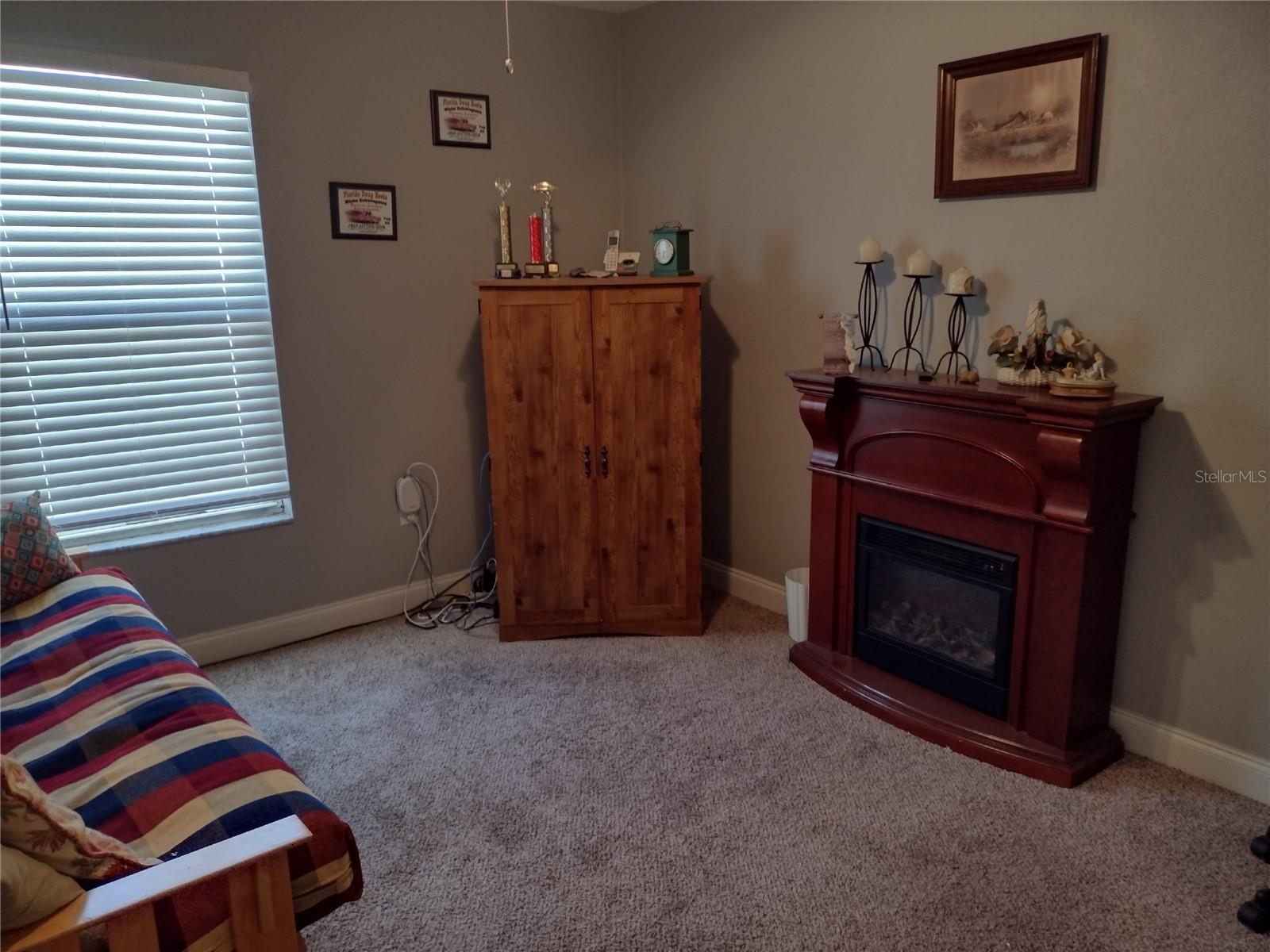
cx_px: 635
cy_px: 476
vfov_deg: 51.4
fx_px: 991
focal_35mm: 27
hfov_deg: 65.3
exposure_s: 1/40
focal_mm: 4.71
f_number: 1.7
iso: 156
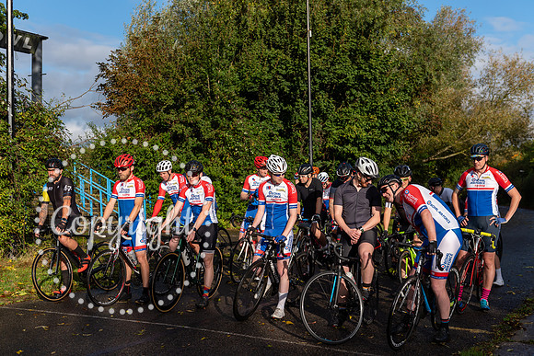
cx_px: 267
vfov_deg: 28.1
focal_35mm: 48
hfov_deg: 41.1
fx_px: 712
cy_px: 178
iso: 200
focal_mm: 48
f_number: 4
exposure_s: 1/2000
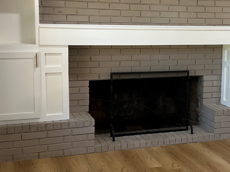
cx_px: 161
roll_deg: -1.1
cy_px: 73
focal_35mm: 59
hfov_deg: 32.3
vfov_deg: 24.8
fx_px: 392
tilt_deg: -7.7
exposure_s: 1/120
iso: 160
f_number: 1.78
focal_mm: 6.86
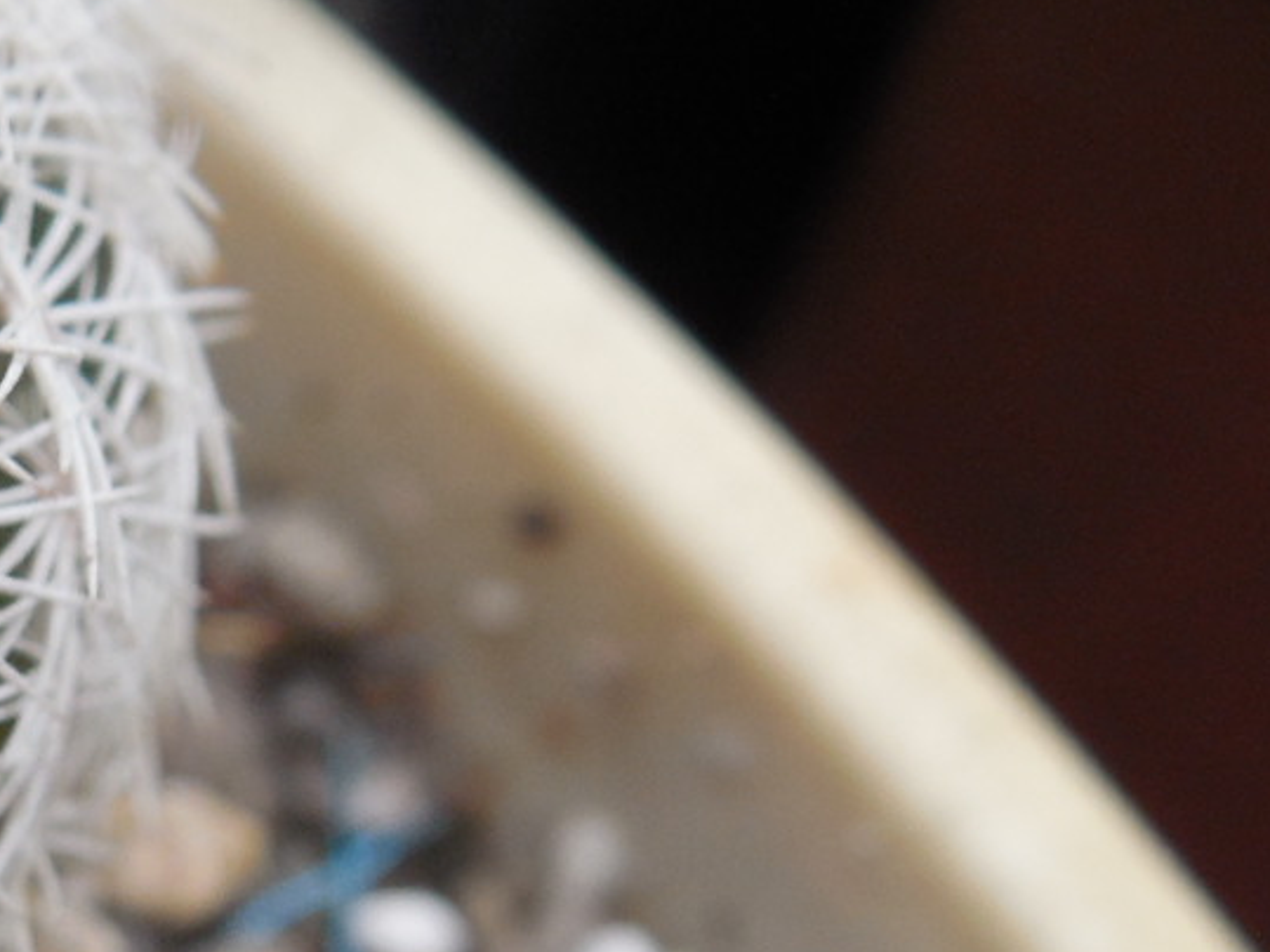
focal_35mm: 92
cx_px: -302
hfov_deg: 19.9
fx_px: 3375
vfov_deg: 16.0
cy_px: 698
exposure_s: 1/30
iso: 200
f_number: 3.6
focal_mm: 5.6
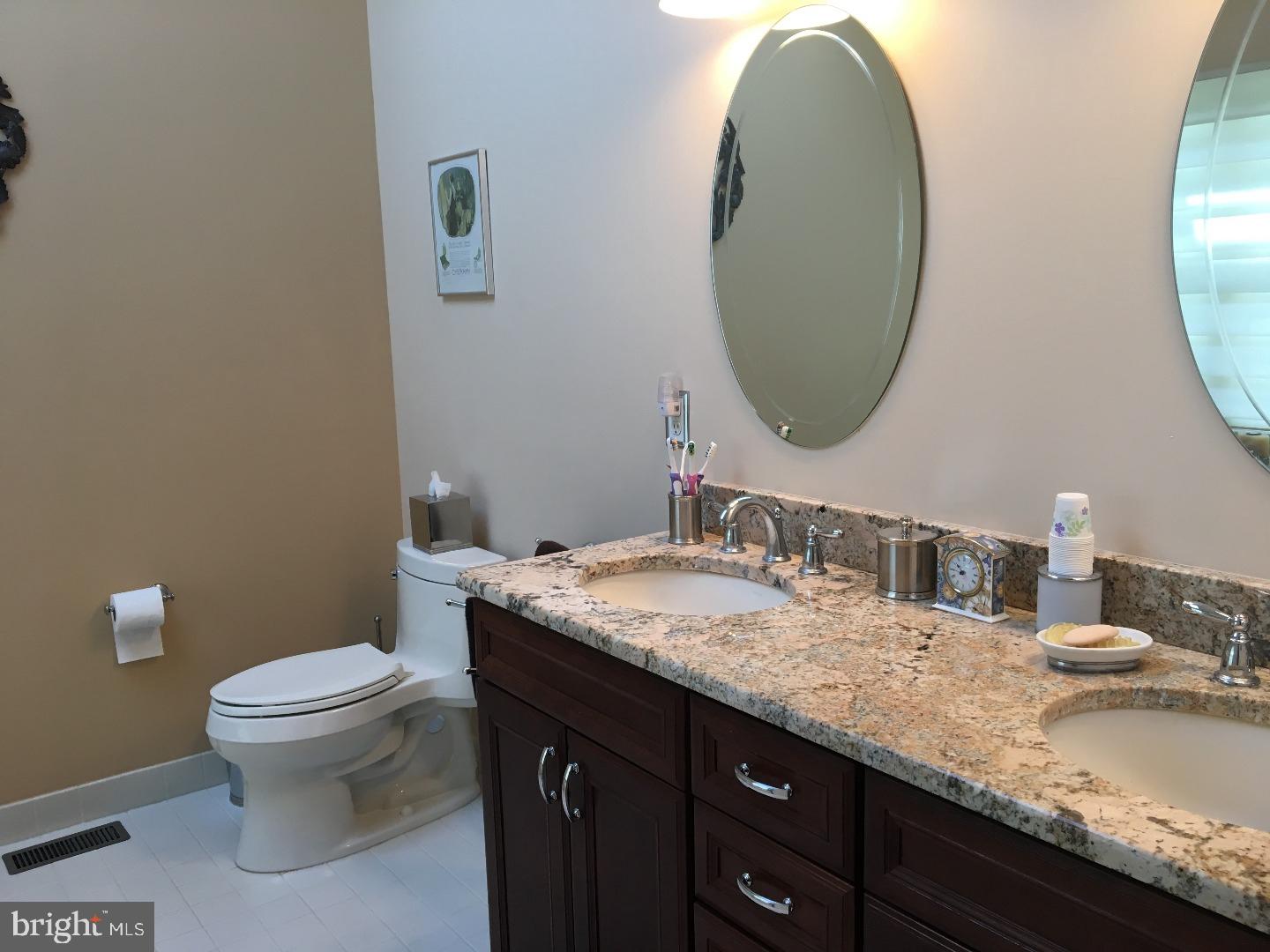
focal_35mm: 29
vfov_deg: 48.2
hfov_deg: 61.7
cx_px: 635
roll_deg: +1.6
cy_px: 476
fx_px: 1064
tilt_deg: -8.3
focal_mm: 4.15
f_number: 2.2
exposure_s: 1/40
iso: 25
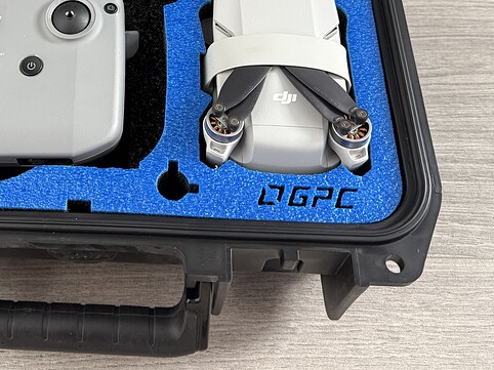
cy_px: -11
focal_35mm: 51
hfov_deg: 36.3
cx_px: 99
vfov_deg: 26.8
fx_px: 727
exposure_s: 1/60
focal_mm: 6.76
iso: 250
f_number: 1.78
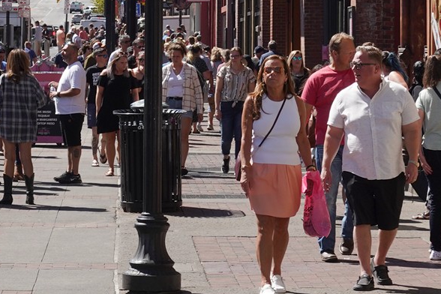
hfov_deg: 11.0
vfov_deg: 7.3
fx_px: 2291
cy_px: -105
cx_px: 128
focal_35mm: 187
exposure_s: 1/100
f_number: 14
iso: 400
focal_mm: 55
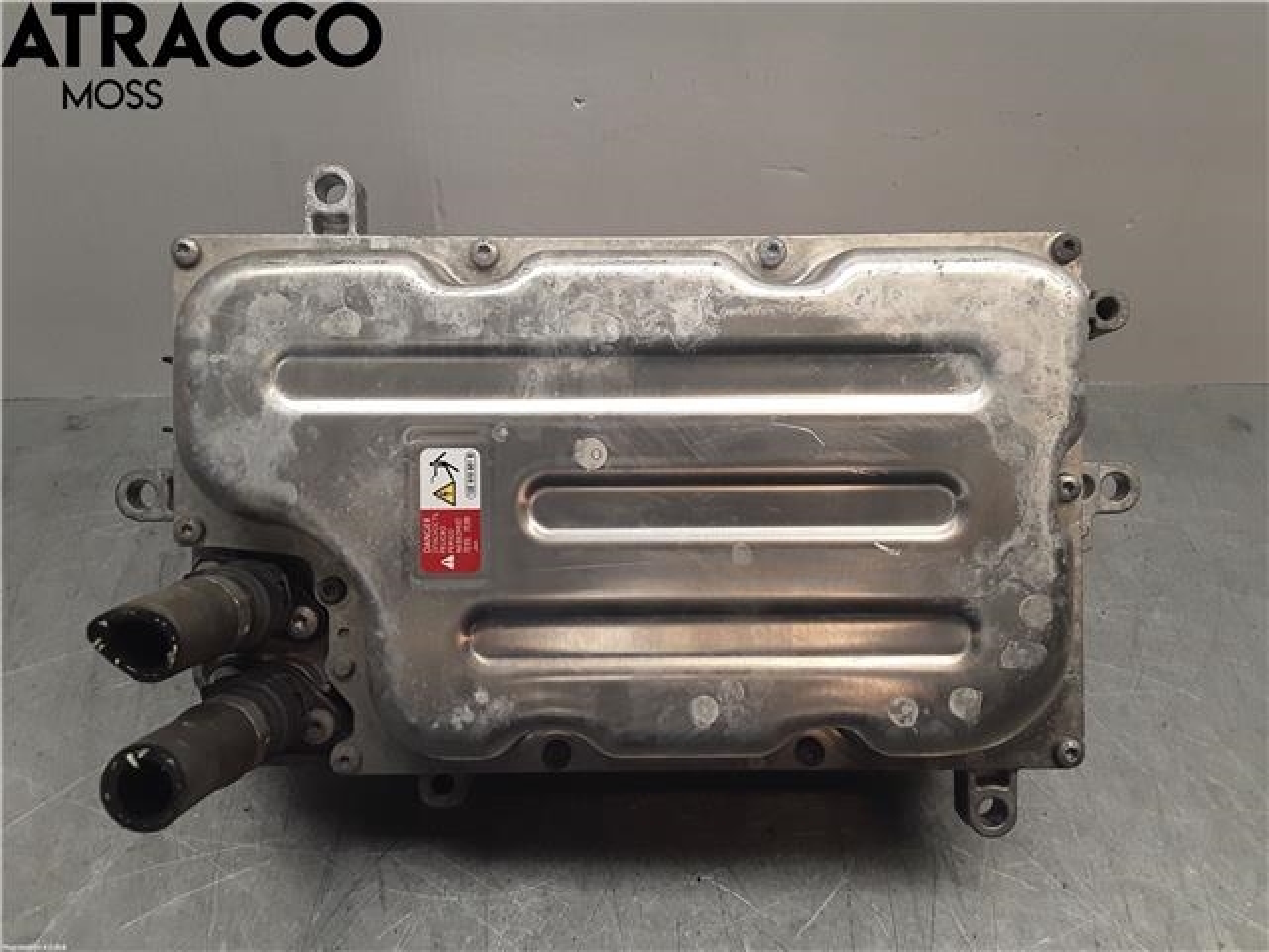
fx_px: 1026
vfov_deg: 49.7
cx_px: 634
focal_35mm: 28
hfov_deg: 63.4
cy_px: 476
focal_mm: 2.91
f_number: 1.9
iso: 40
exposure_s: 1/116
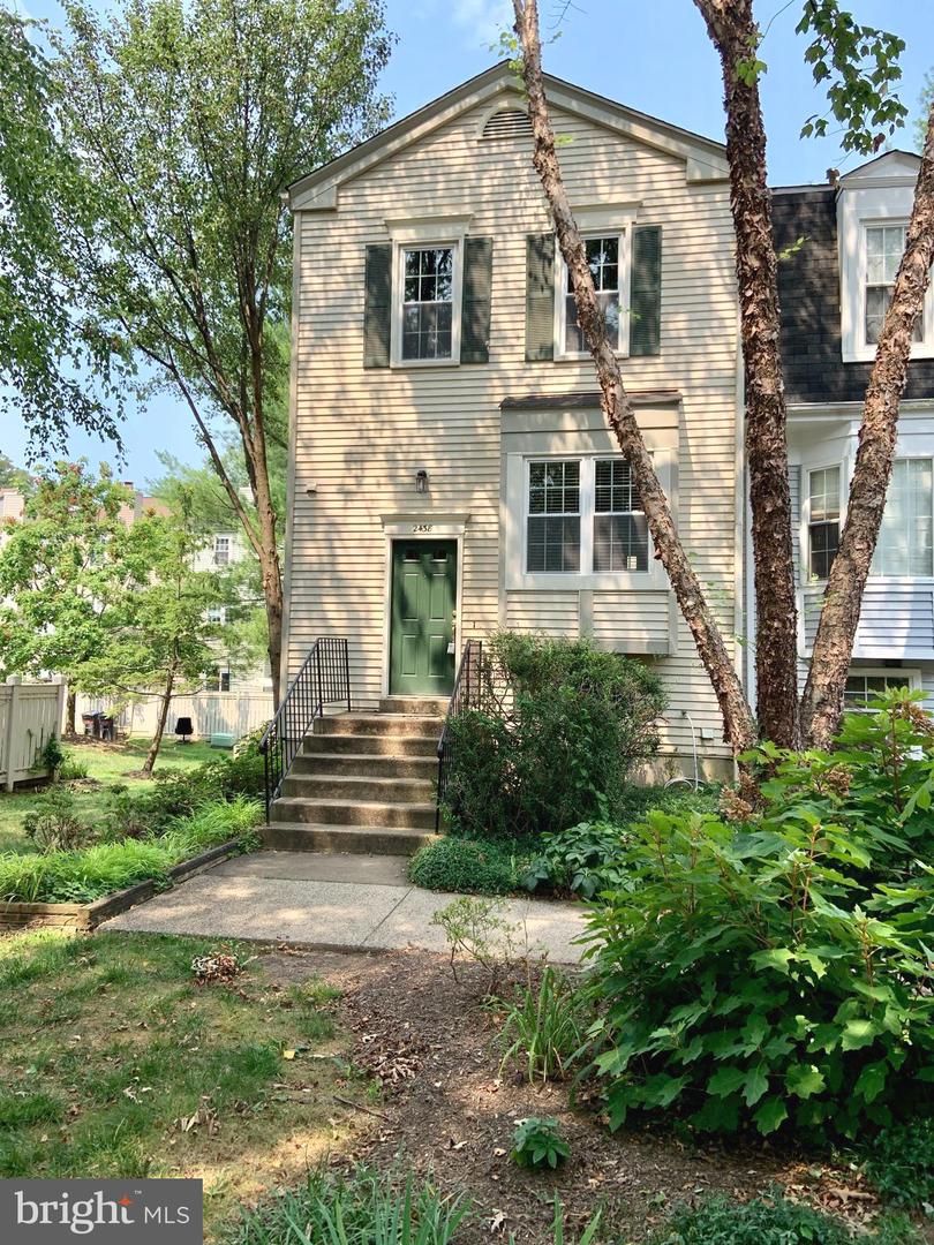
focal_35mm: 26
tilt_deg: +6.0
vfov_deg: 67.3
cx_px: 467
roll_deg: -0.8
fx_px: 935
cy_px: 622
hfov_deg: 53.1
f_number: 1.8
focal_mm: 4.25
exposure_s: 1/587
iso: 25
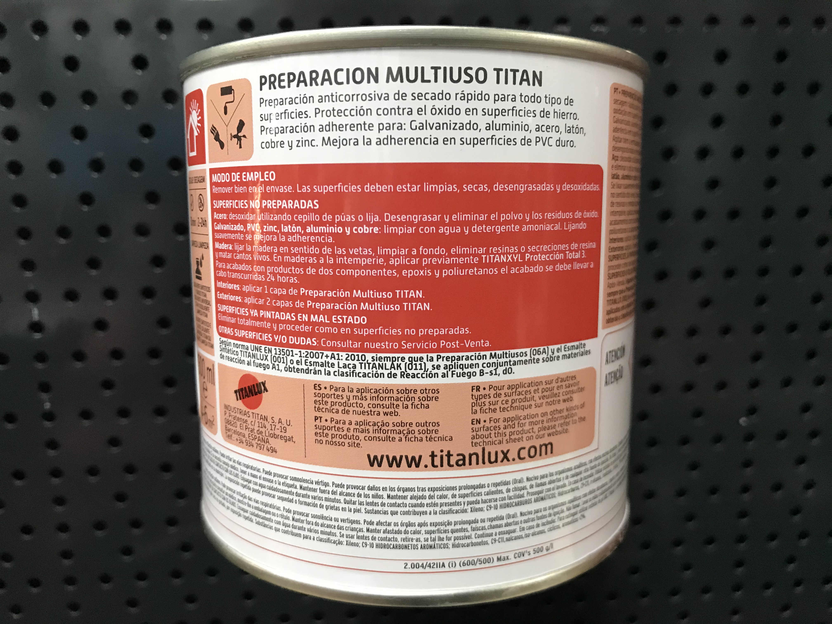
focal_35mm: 28
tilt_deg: -10.8
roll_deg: +1.8
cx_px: 416
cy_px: 312
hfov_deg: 63.4
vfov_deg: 49.7
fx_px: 673
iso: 80
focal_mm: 3.99
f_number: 1.8
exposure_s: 1/17
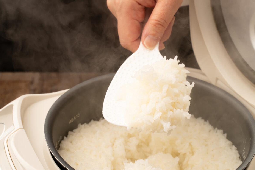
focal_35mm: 70
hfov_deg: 28.8
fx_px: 496
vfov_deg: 19.5
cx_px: 127
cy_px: 86
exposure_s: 1/125
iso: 1000
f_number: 13
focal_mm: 69
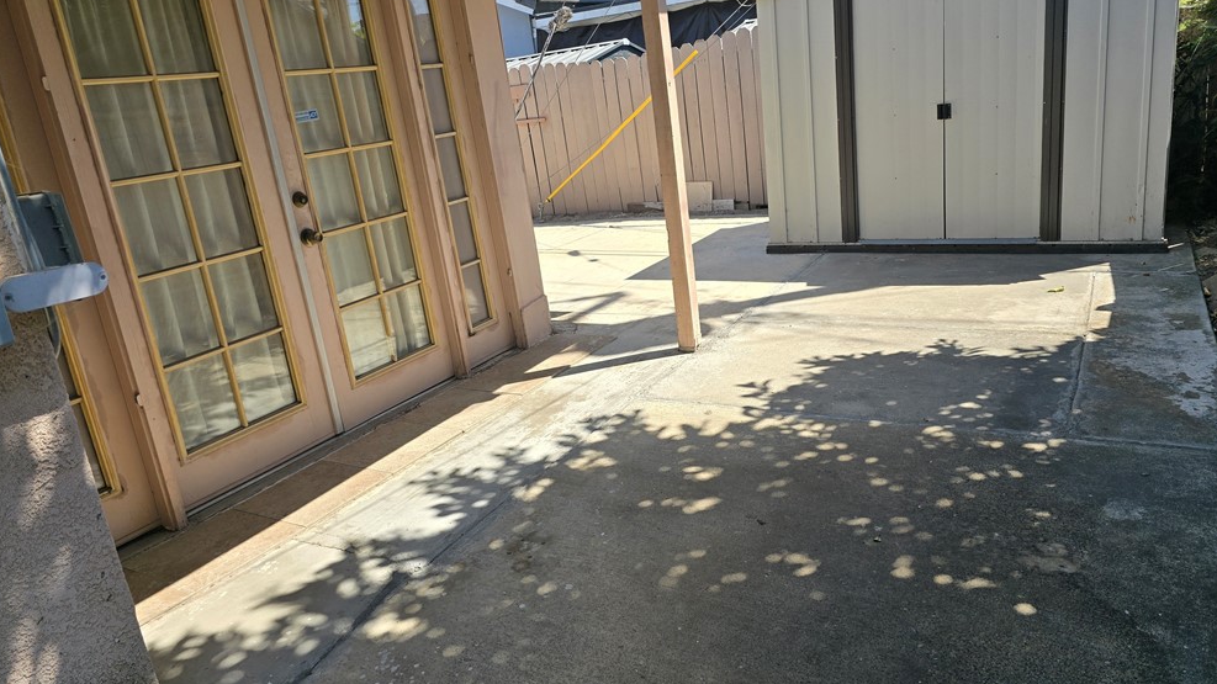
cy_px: 296
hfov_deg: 71.9
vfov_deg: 44.3
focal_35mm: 26
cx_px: 623
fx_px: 839
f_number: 1.7
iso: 12
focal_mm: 6.3
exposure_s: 1/487
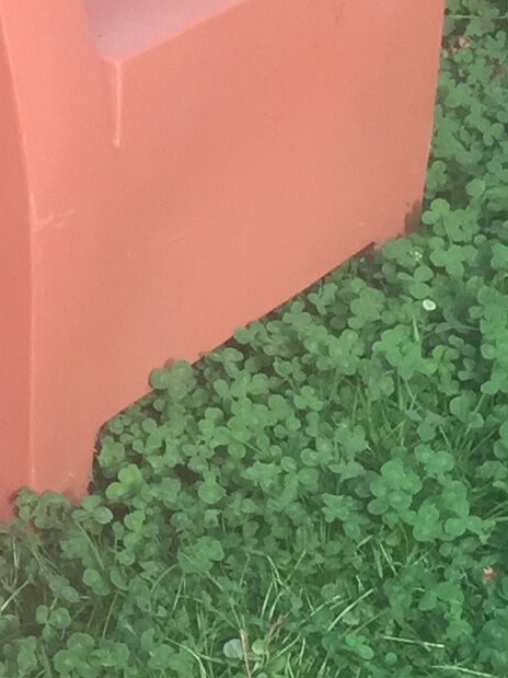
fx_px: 2995
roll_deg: +2.7
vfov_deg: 12.9
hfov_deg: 8.9
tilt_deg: -25.8
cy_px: 367
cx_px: -630
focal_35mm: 153
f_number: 2.2
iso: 50
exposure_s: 1/100
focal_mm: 4.15
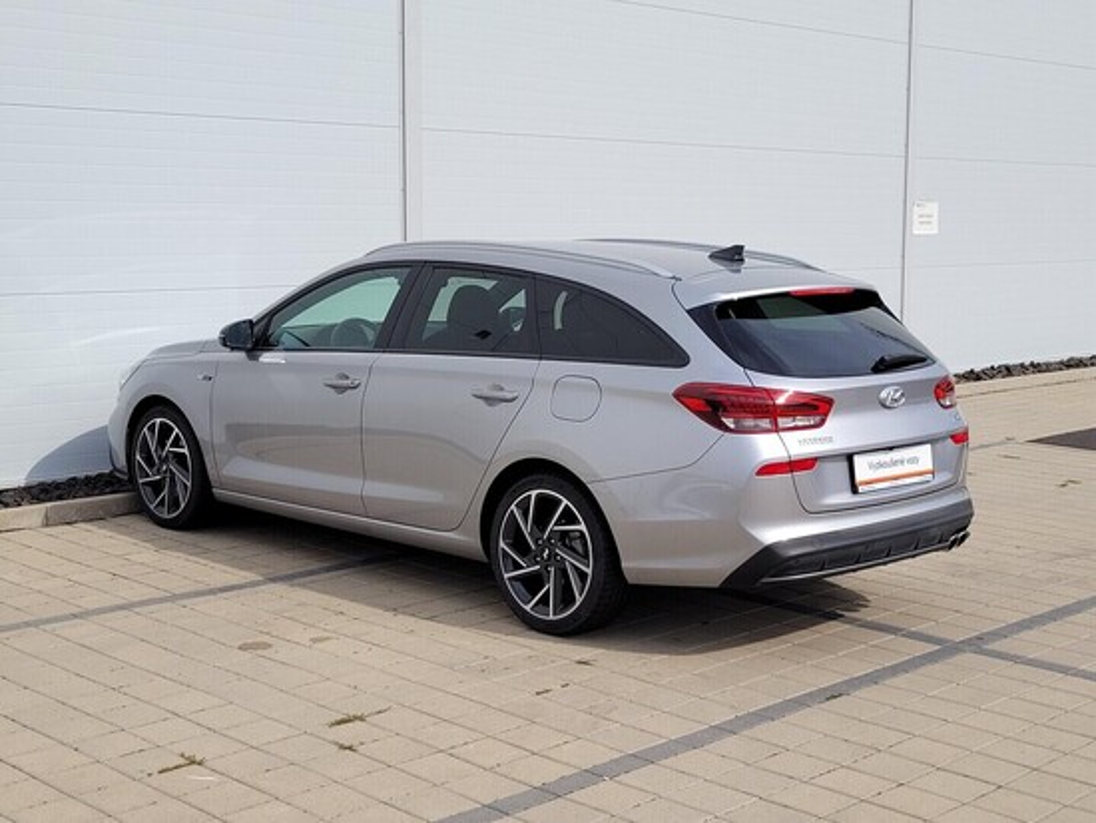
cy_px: 412
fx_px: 824
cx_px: 548
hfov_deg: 67.3
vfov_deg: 53.1
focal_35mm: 26
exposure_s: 1/2782
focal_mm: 5.4
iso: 40
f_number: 1.8
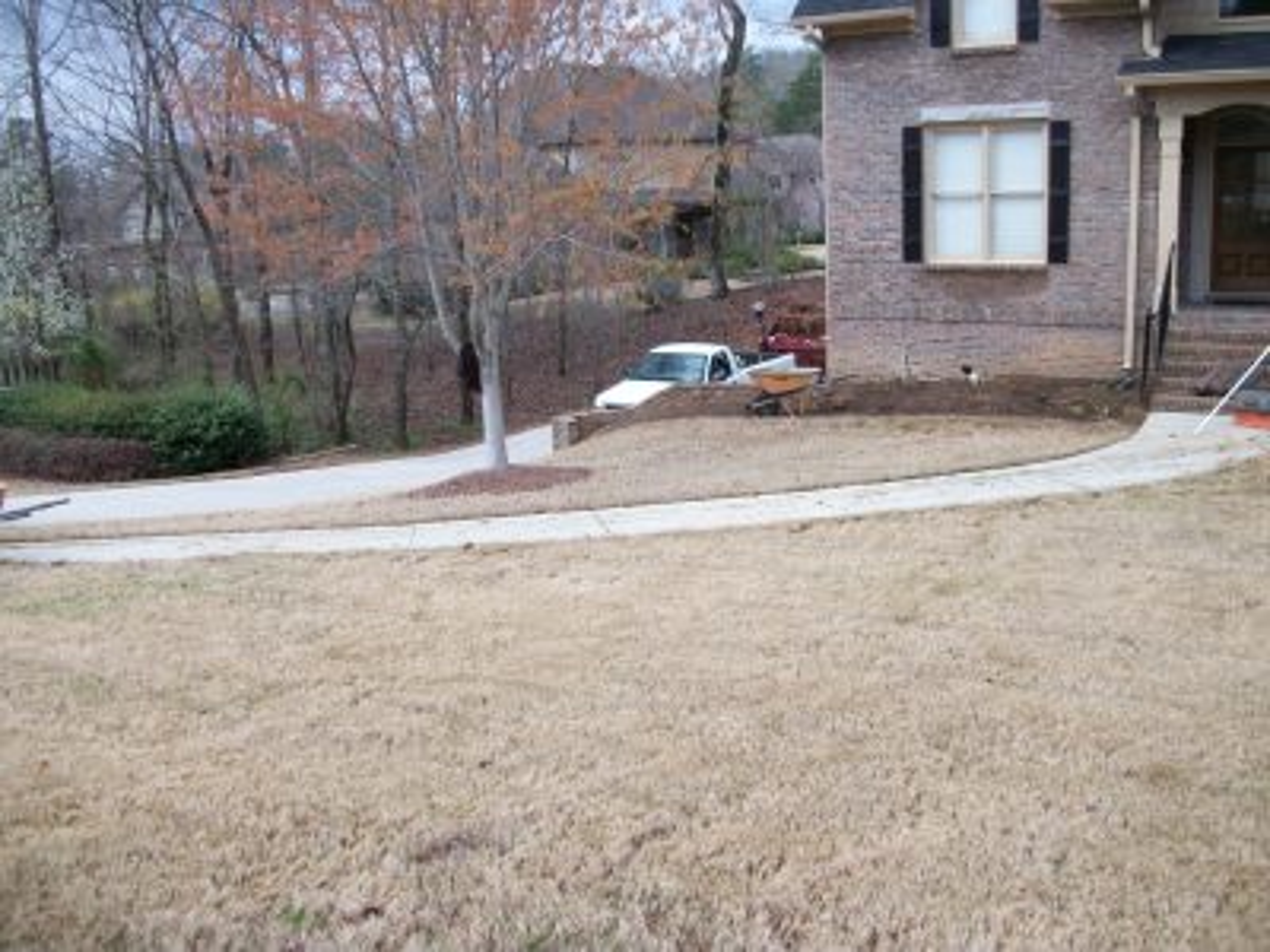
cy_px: 476
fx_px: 1174
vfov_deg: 44.2
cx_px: 635
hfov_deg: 56.8
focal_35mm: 32
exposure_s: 1/320
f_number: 2.9
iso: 80
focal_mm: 5.7
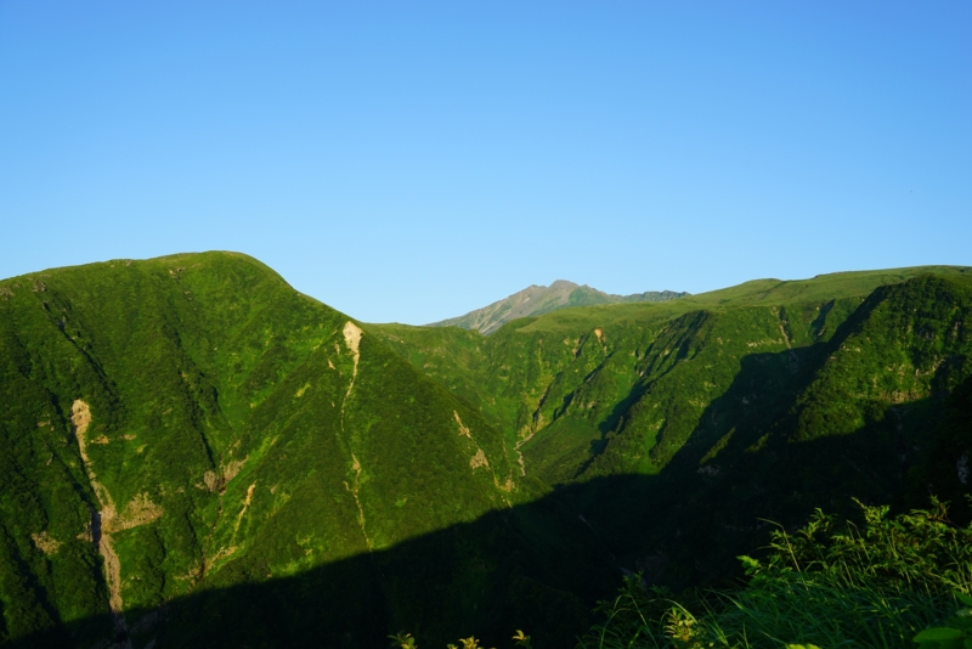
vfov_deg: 45.0
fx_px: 783
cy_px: 324
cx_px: 486
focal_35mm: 29
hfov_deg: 63.6
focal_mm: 29
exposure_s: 1/200
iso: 100
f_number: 6.7
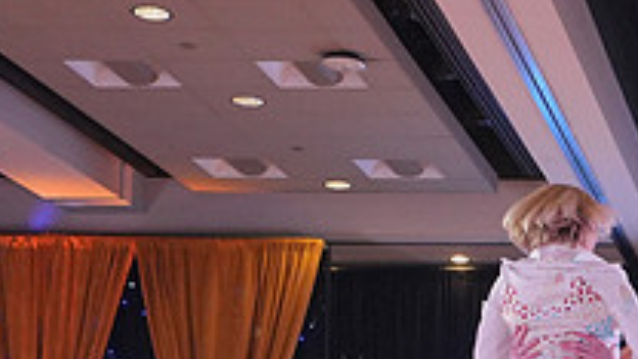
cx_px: 779
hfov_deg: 17.4
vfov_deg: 10.0
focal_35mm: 117
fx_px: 1979
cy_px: 566
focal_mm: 27
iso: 2000
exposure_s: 1/400
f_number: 4
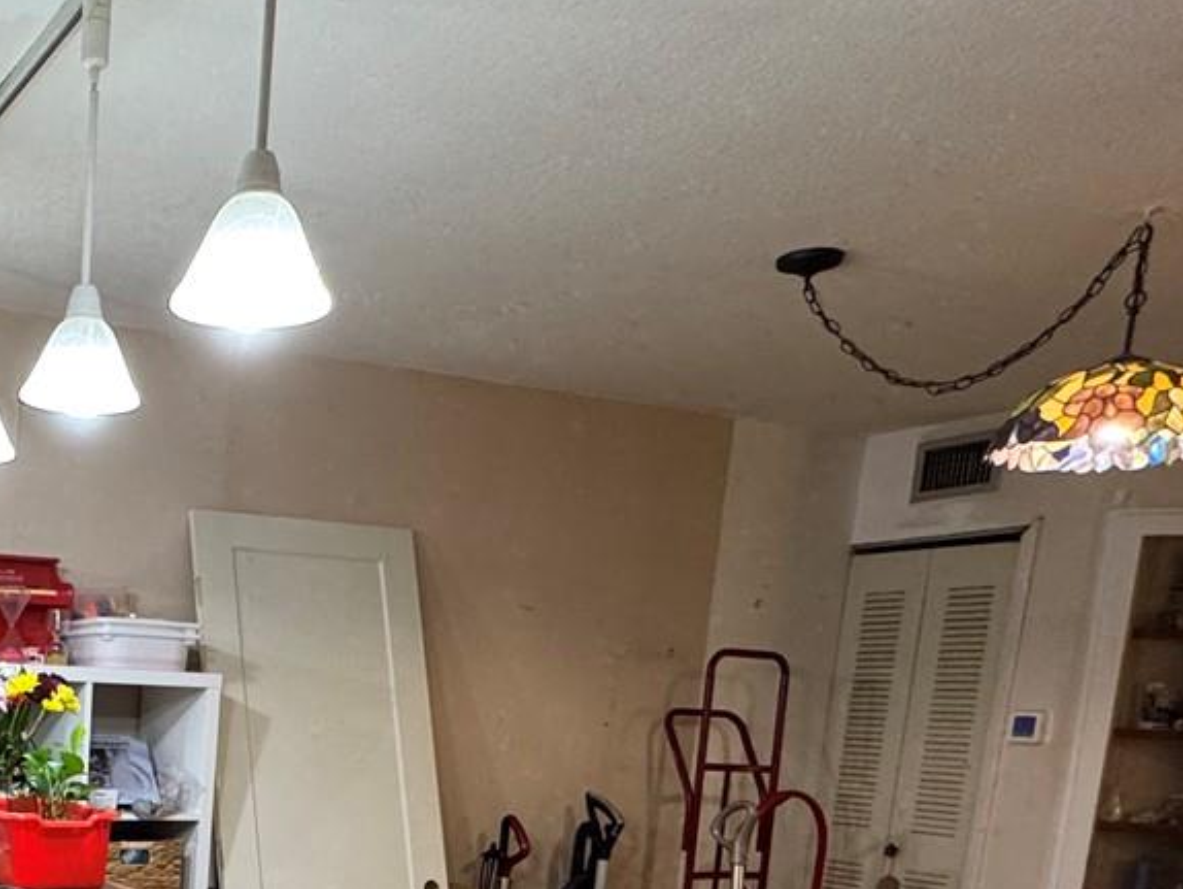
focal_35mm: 39
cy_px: 916
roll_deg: -2.8
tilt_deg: -10.8
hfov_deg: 41.9
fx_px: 1333
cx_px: 14
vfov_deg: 33.3
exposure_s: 1/60
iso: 250
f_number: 2.2
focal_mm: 2.22
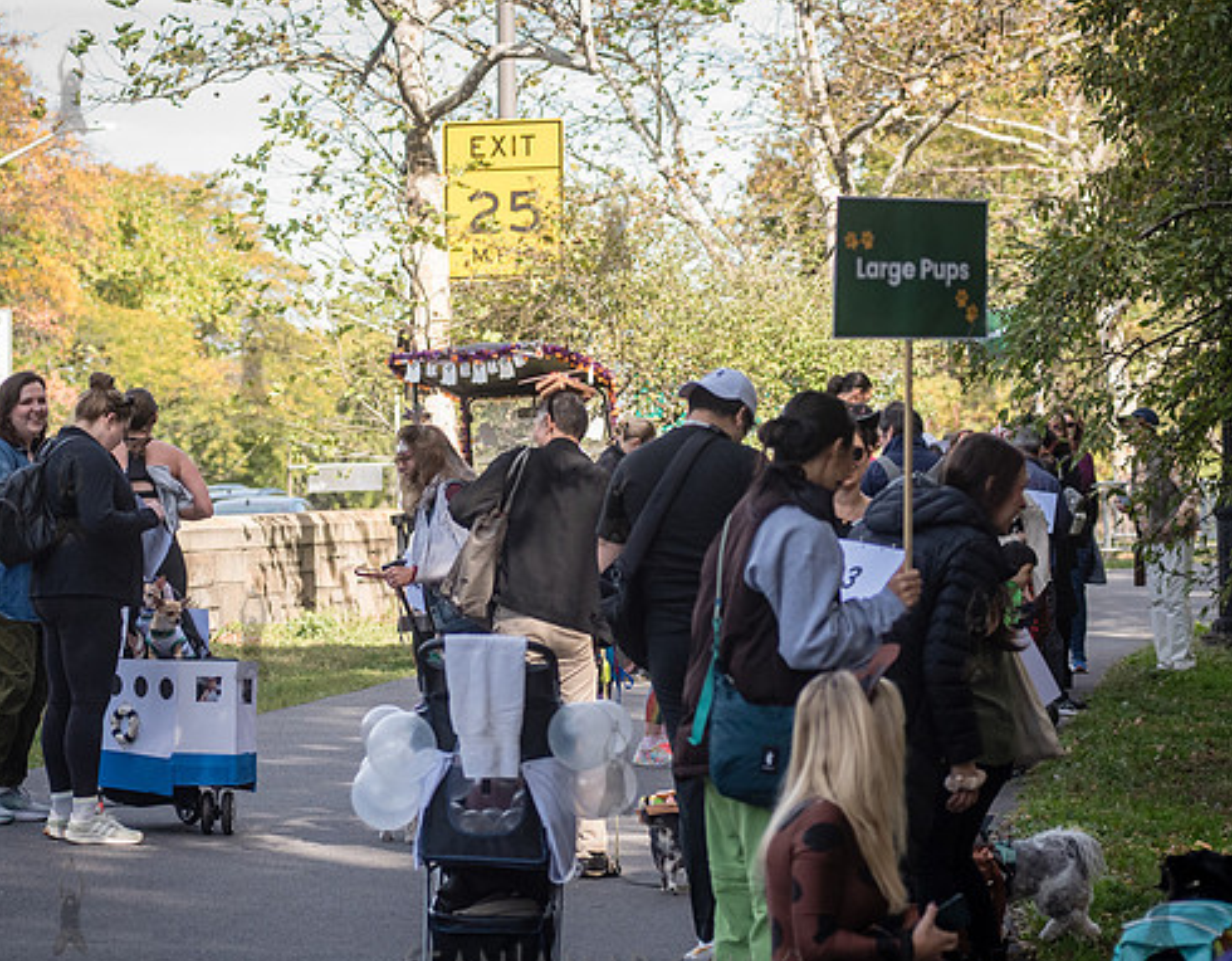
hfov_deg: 14.1
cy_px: 436
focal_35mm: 138
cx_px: 589
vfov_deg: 11.0
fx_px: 4982
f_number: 4
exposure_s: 1/2000
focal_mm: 80
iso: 1000
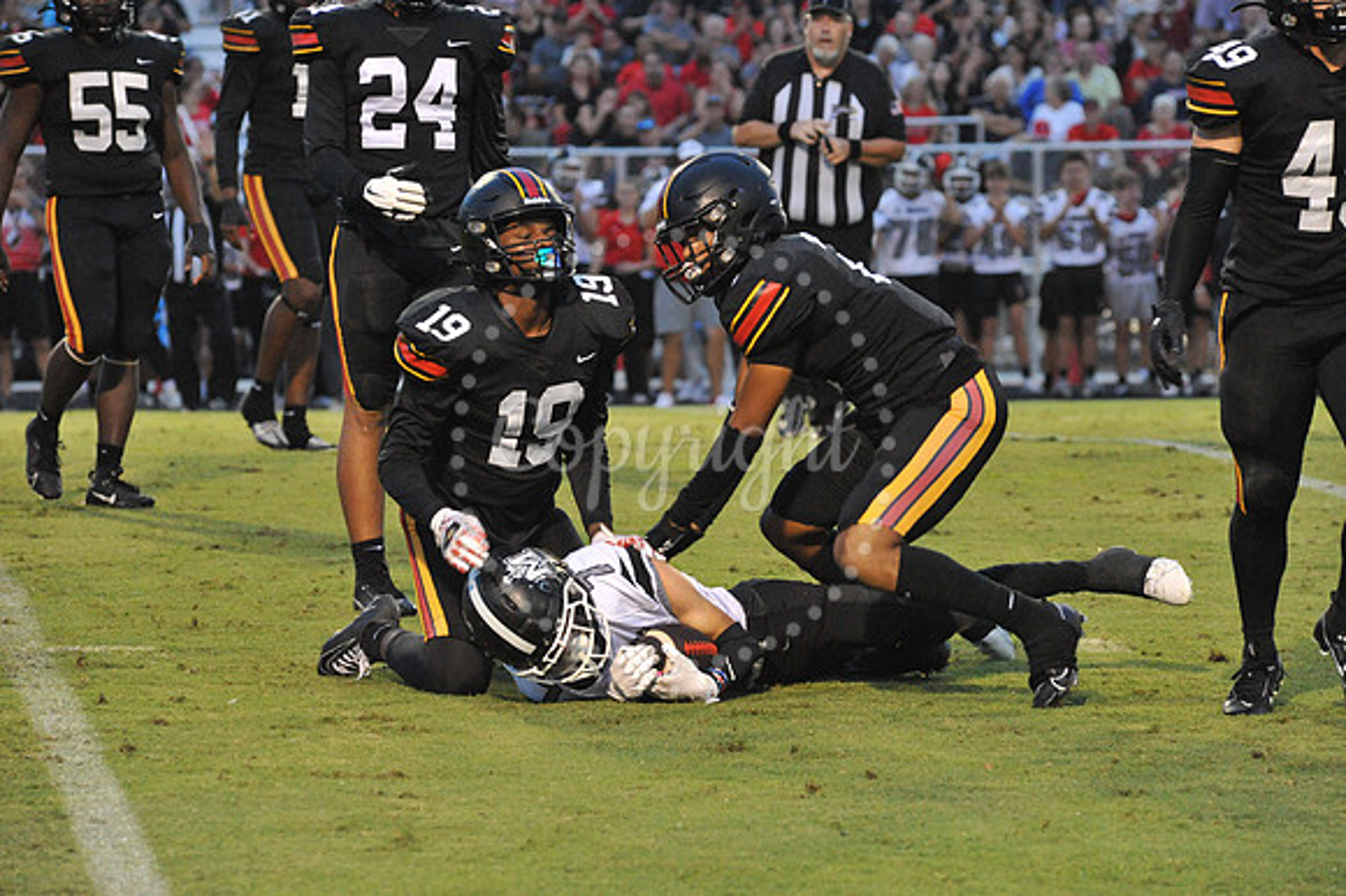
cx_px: 673
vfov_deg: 6.9
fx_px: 7473
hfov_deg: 10.3
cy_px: 448
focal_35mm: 200
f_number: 6.3
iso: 6400
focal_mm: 200
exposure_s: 1/250
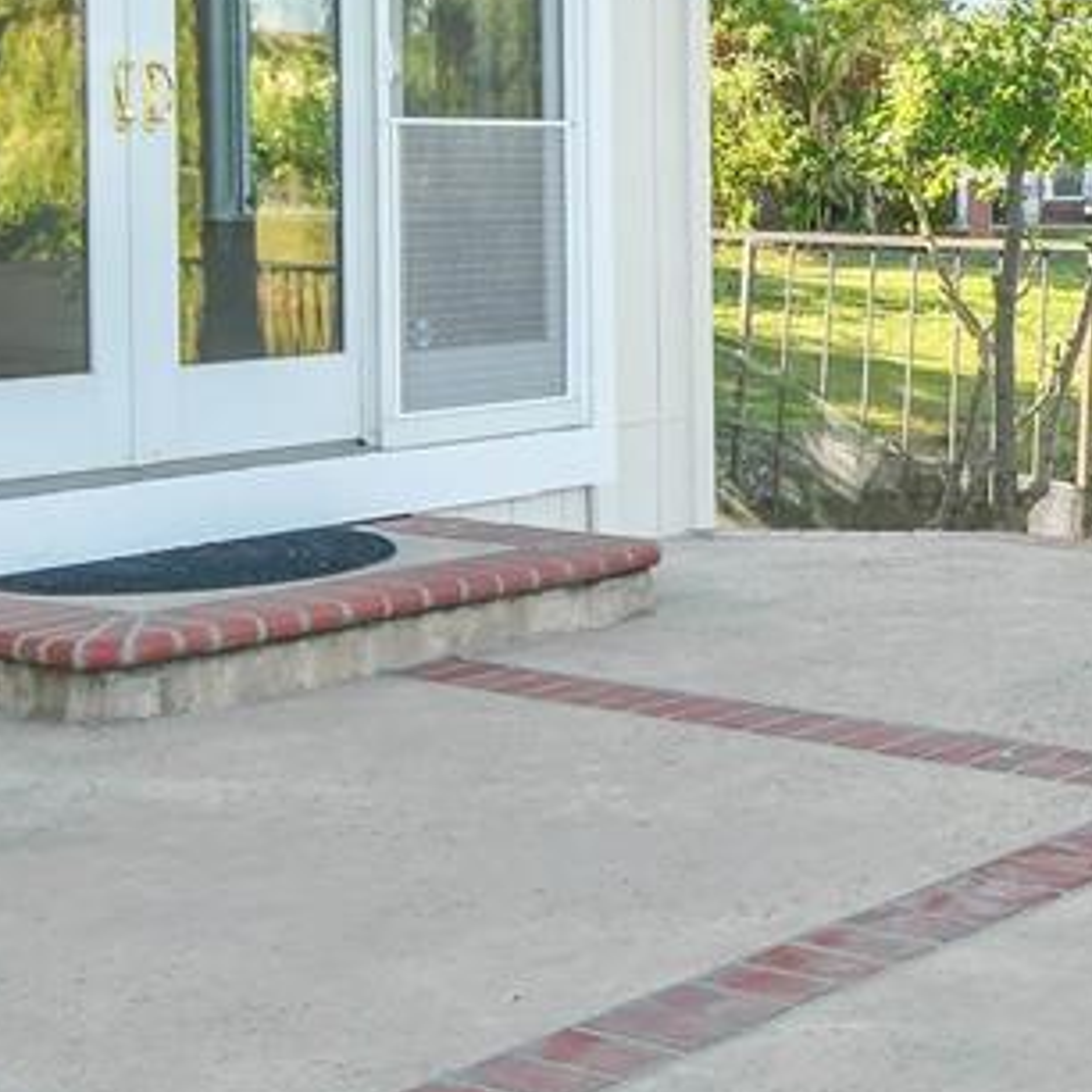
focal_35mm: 60
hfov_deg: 25.4
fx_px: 2141
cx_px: 1342
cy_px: 203
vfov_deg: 28.0
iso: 200
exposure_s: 1/160
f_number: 5
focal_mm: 10
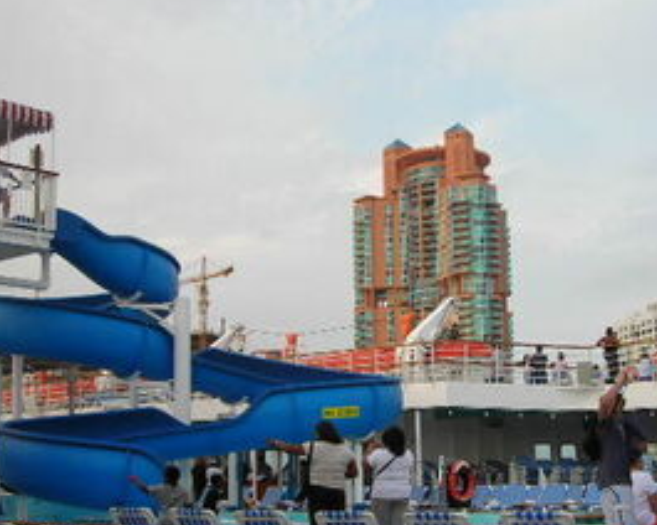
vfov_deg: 27.0
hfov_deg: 33.5
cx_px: 364
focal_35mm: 56
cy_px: 332
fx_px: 1089
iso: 50
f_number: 3.2
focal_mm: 6.3
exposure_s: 1/104
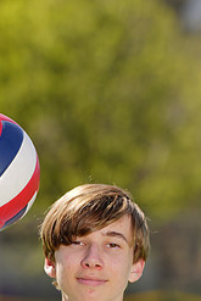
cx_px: 96
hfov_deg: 2.1
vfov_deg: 3.1
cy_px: 346
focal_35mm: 656
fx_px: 5486
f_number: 7.1
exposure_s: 1/200
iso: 64
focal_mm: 279
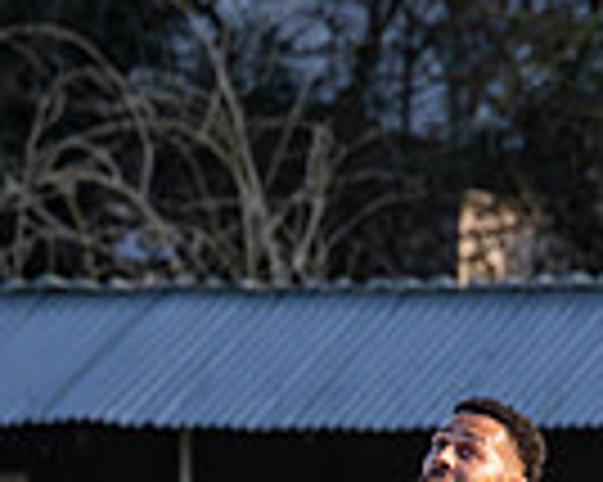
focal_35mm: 906
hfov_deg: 2.1
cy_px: 894
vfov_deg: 1.7
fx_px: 16157
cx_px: -34
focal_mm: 105
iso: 800
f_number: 4
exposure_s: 1/2500
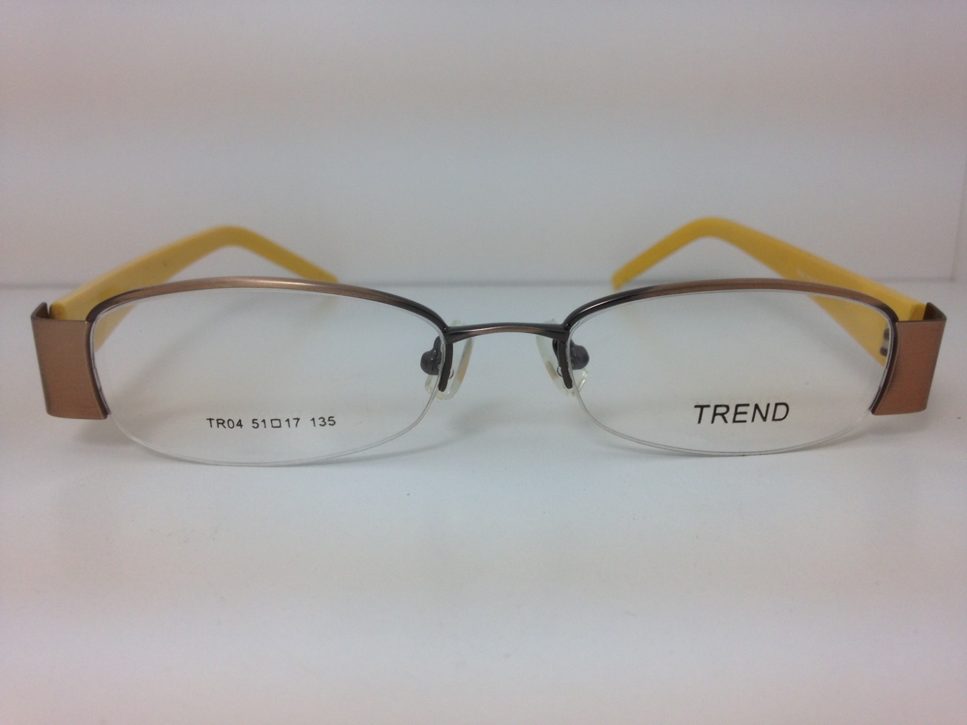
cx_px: 484
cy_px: 362
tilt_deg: -15.2
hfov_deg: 55.4
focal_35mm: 33
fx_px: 922
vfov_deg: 42.9
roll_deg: +0.5
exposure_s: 1/218
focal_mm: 4.12
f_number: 2.4
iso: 50
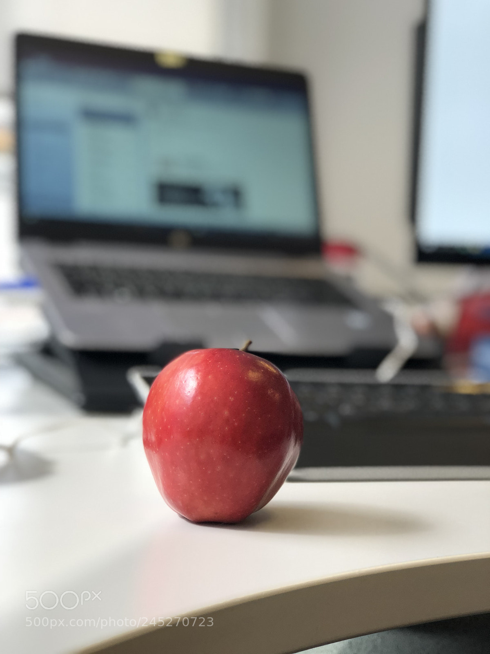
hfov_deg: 25.7
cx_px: 245
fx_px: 1076
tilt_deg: -2.6
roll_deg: -2.7
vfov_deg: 33.8
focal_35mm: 57
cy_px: 327
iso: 40
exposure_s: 1/50
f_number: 2.8
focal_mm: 6.6
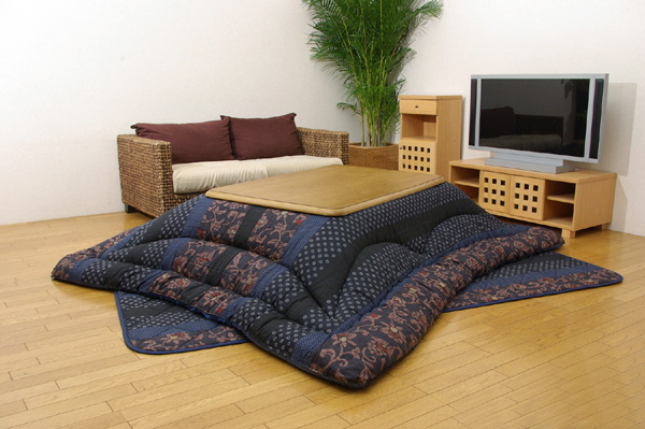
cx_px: 322
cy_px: 214
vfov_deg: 38.3
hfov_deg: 55.1
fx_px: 618
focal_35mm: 34
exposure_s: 1/125
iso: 250
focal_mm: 23
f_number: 11
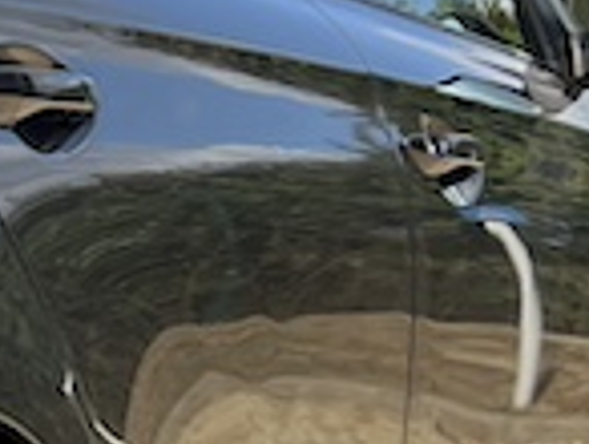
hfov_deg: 10.1
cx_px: -674
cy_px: 214
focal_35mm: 178
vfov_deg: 8.4
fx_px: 3034
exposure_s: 1/2404
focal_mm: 5.7
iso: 50
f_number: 1.5
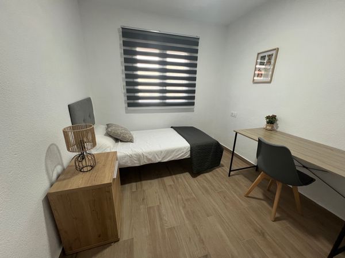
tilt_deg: -17.6
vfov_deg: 89.9
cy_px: 129
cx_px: 172
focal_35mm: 13
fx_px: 130
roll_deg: -1.3
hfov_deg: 106.2
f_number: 1.8
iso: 160
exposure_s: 1/99
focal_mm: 1.57
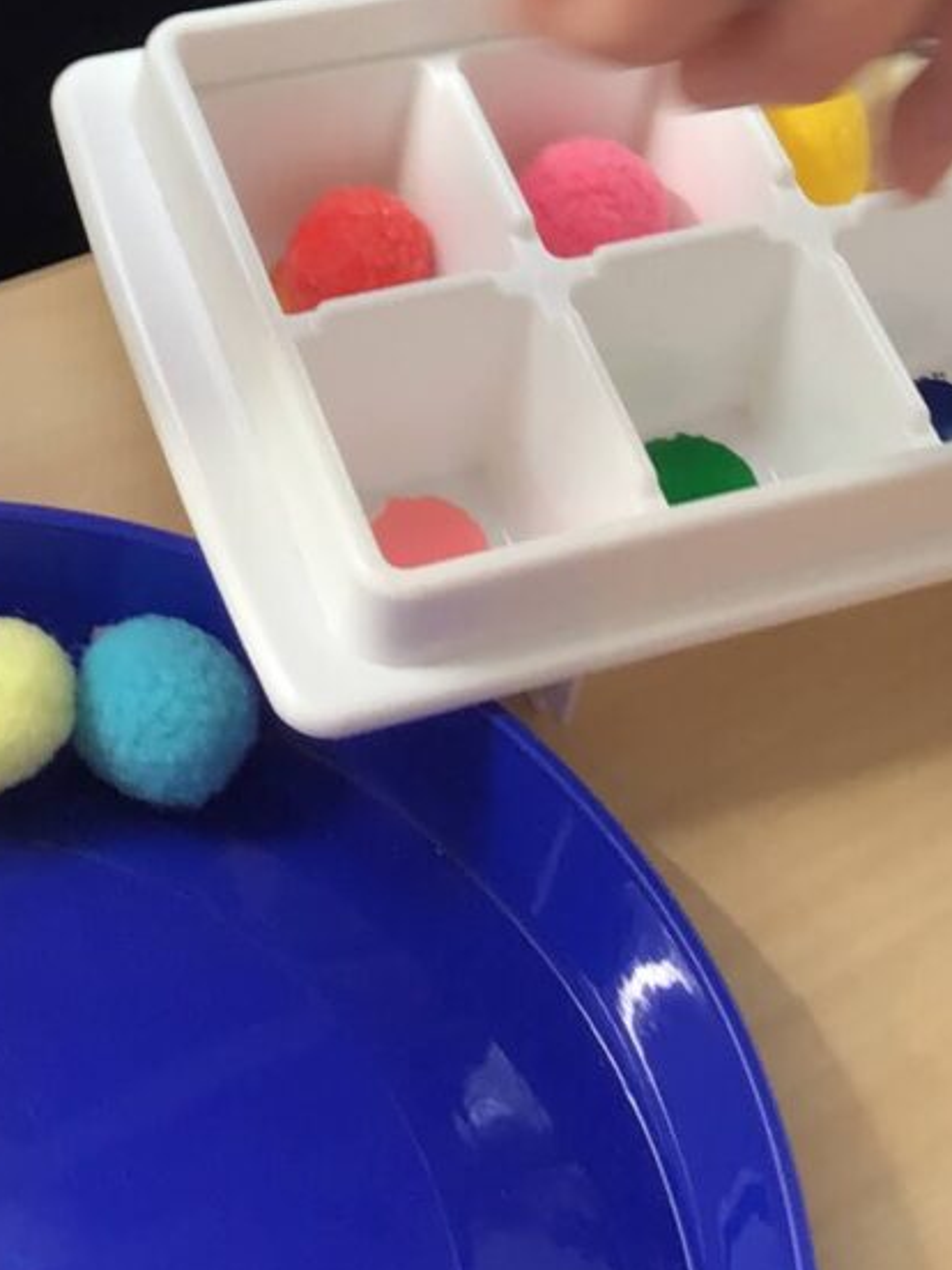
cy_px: -513
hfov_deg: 14.6
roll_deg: -12.4
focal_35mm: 101
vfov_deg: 17.8
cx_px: 637
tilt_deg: -36.9
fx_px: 3704
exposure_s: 1/120
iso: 25
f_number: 2.4
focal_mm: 3.3
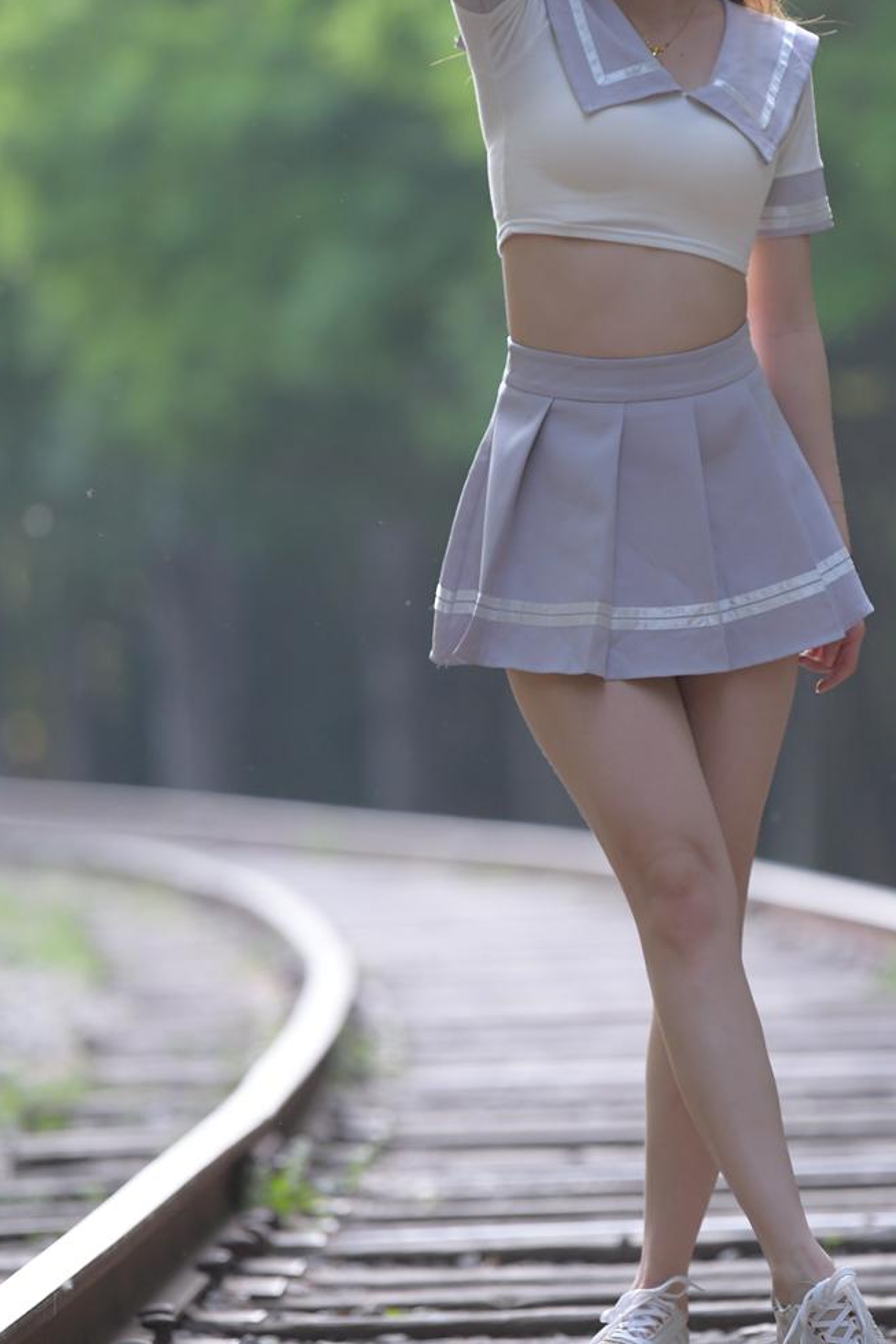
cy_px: 577
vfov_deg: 6.8
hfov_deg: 4.5
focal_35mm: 303
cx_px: 675
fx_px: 11315
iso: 1400
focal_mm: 180
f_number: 3.2
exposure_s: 1/800
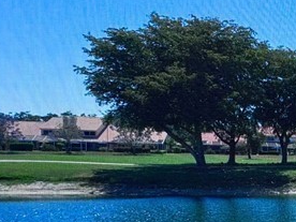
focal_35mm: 52
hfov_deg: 28.1
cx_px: 413
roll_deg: -2.0
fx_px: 445
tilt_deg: -4.3
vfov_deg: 27.4
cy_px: 183
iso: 50
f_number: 2.2
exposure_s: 1/1449
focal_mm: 2.22
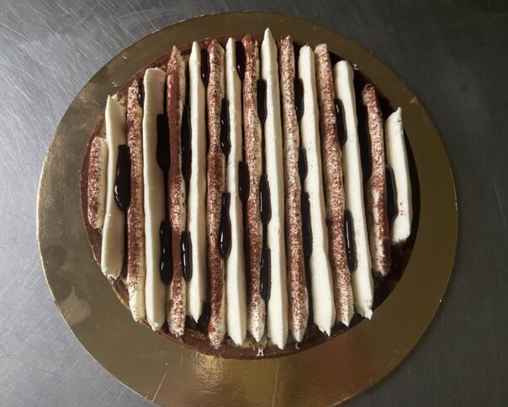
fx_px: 421
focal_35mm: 28
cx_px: 241
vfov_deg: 51.6
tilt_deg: -76.4
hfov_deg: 62.1
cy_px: 206
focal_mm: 4.25
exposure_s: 1/60
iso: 320
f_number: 1.8
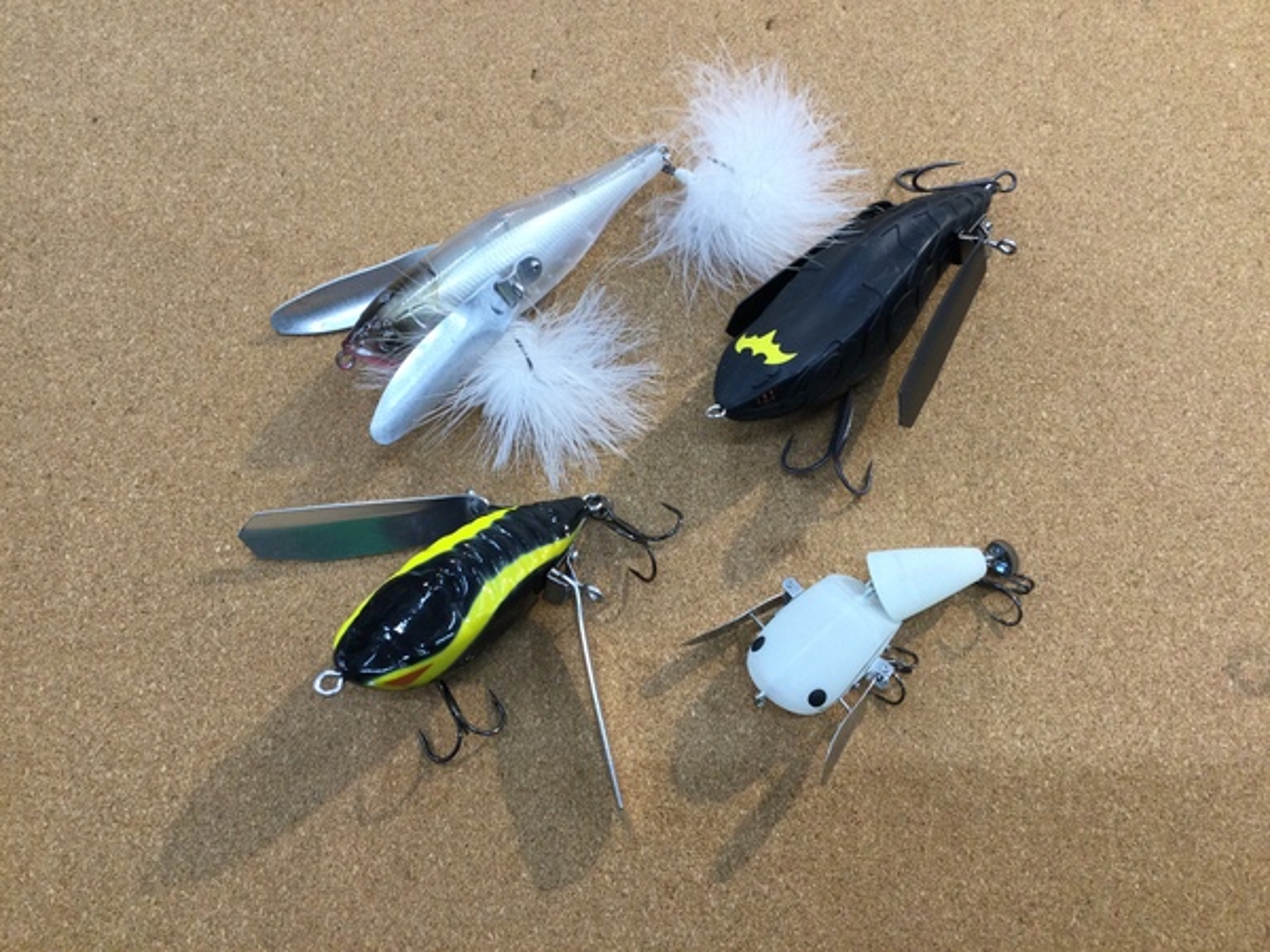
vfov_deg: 45.4
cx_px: 635
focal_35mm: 31
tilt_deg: -71.6
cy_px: 476
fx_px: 1137
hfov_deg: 58.4
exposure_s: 1/30
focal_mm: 3.3
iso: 25
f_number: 2.4
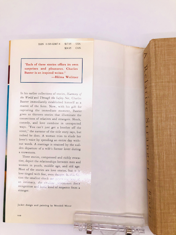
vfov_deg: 63.4
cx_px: 88
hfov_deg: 49.7
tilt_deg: -82.4
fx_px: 190
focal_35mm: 28
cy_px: 118
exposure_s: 1/607
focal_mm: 3.99
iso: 20
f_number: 1.8
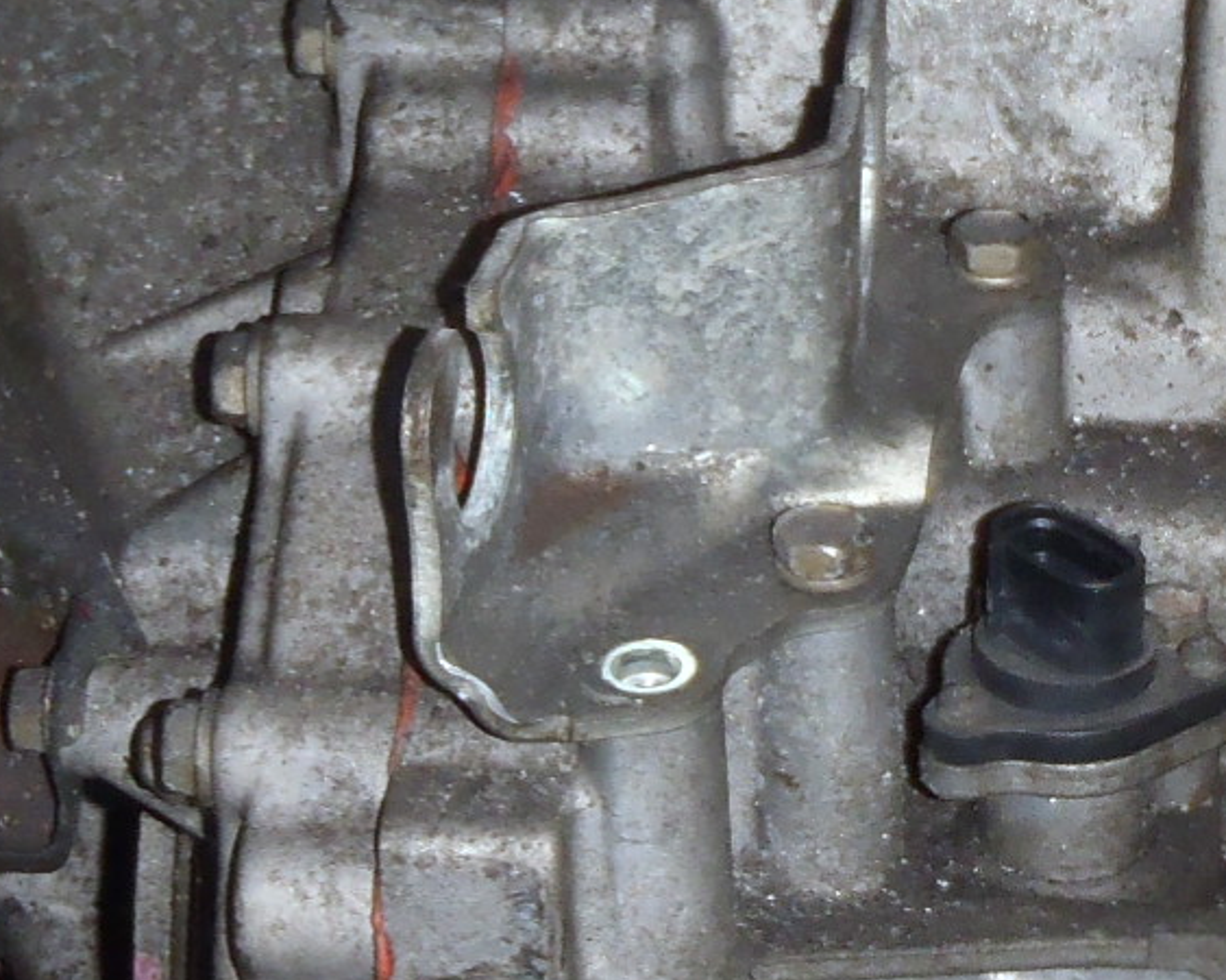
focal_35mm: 135
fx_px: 4897
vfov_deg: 11.4
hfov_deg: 14.3
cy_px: 366
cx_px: 597
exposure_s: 1/40
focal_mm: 6.83
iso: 200
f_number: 4.6
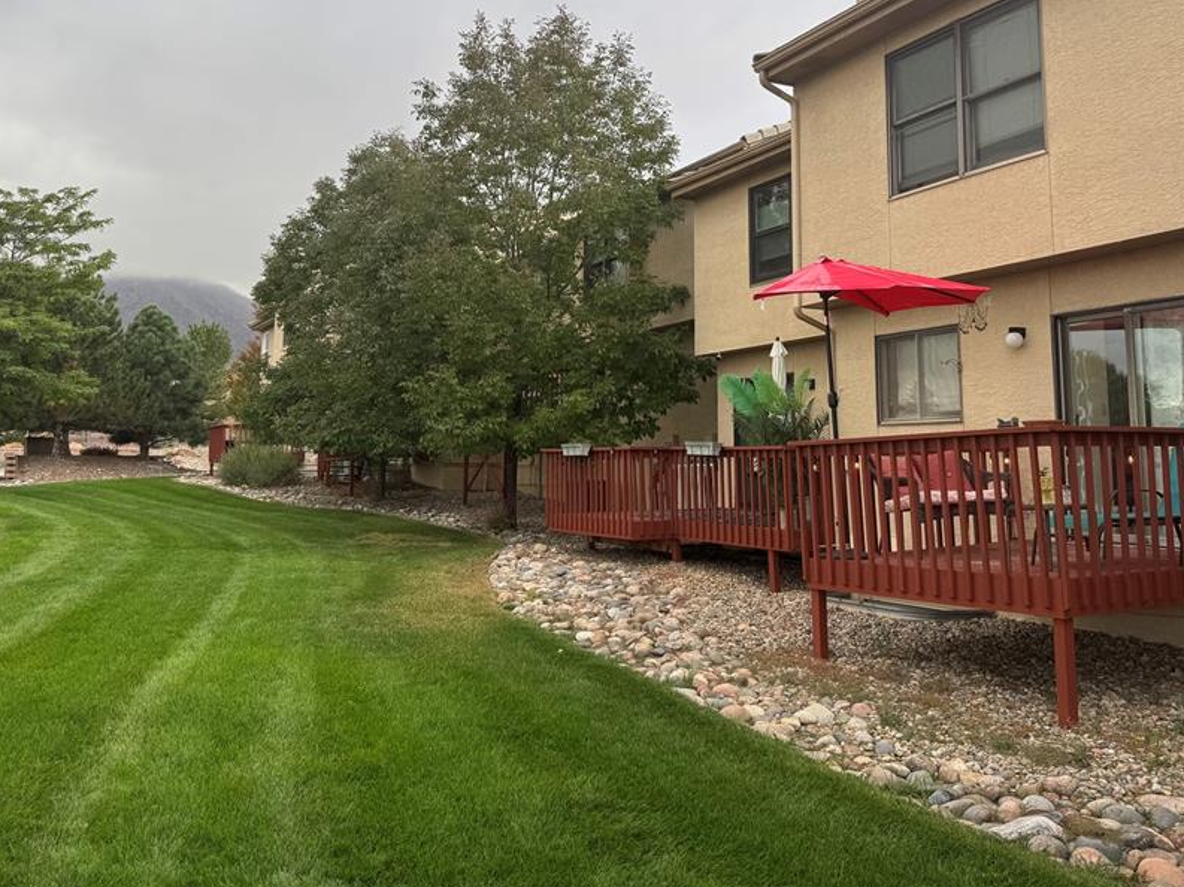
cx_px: 617
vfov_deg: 45.0
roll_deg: -0.1
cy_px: 334
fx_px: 1060
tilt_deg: +5.8
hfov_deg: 58.4
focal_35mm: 31
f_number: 1.78
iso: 80
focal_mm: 6.76
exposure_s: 1/527
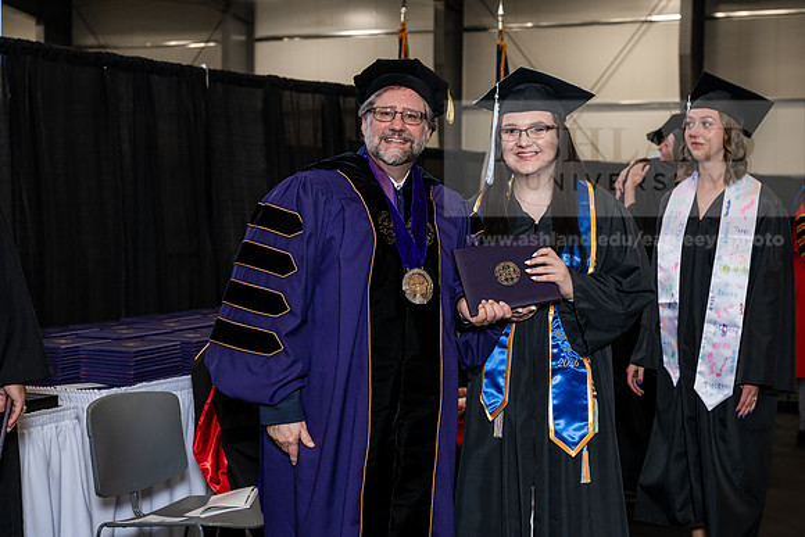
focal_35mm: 62
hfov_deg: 32.4
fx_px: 1387
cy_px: 268
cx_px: 402
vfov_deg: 21.9
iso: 1250
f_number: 5.6
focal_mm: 62
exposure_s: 1/200
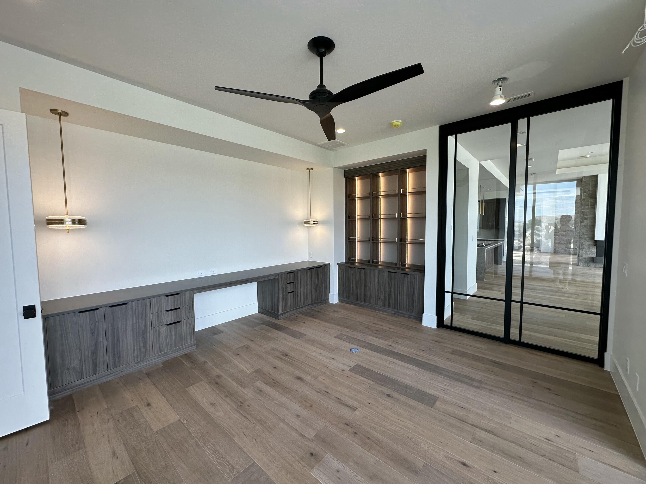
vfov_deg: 85.7
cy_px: 242
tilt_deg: -3.7
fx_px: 261
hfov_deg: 102.1
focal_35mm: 14
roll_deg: +0.4
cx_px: 323
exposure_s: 1/120
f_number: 2.2
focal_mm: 2.22
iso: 64
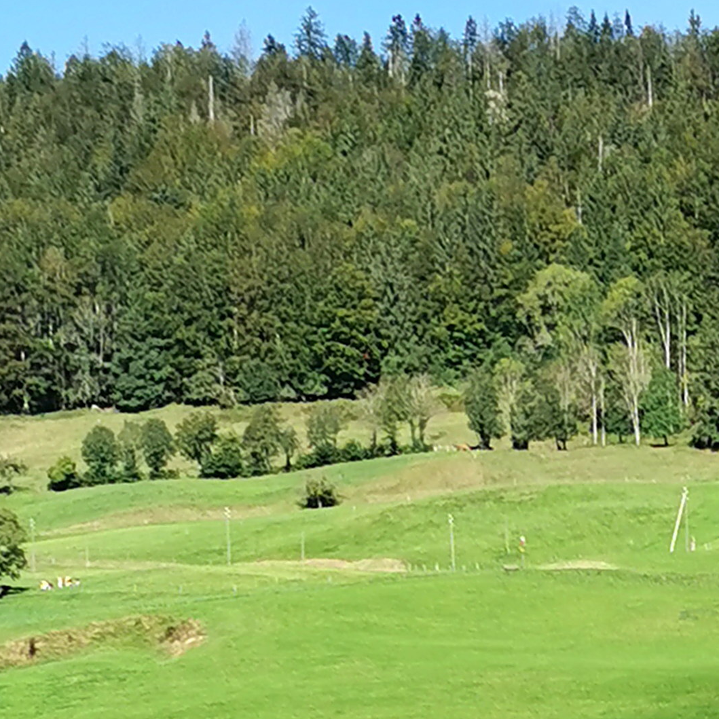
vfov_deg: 12.1
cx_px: 872
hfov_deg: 12.2
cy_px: 967
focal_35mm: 140
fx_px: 3290
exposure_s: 1/2717
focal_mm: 5.56
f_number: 1.6
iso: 50
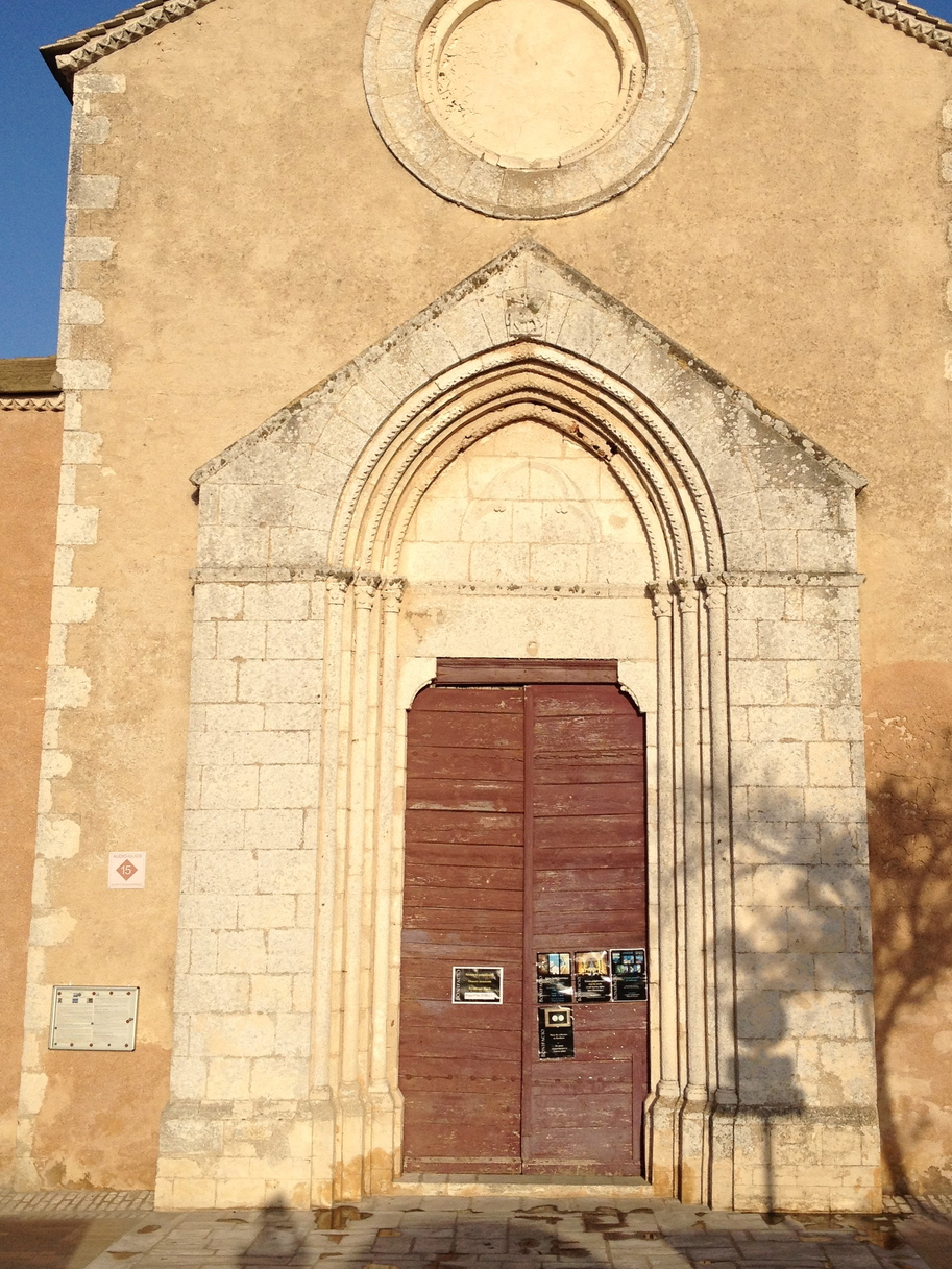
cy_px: 557
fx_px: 1686
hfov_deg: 31.5
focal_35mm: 46
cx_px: 520
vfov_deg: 41.2
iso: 64
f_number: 2.4
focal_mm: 4.28
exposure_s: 1/2404
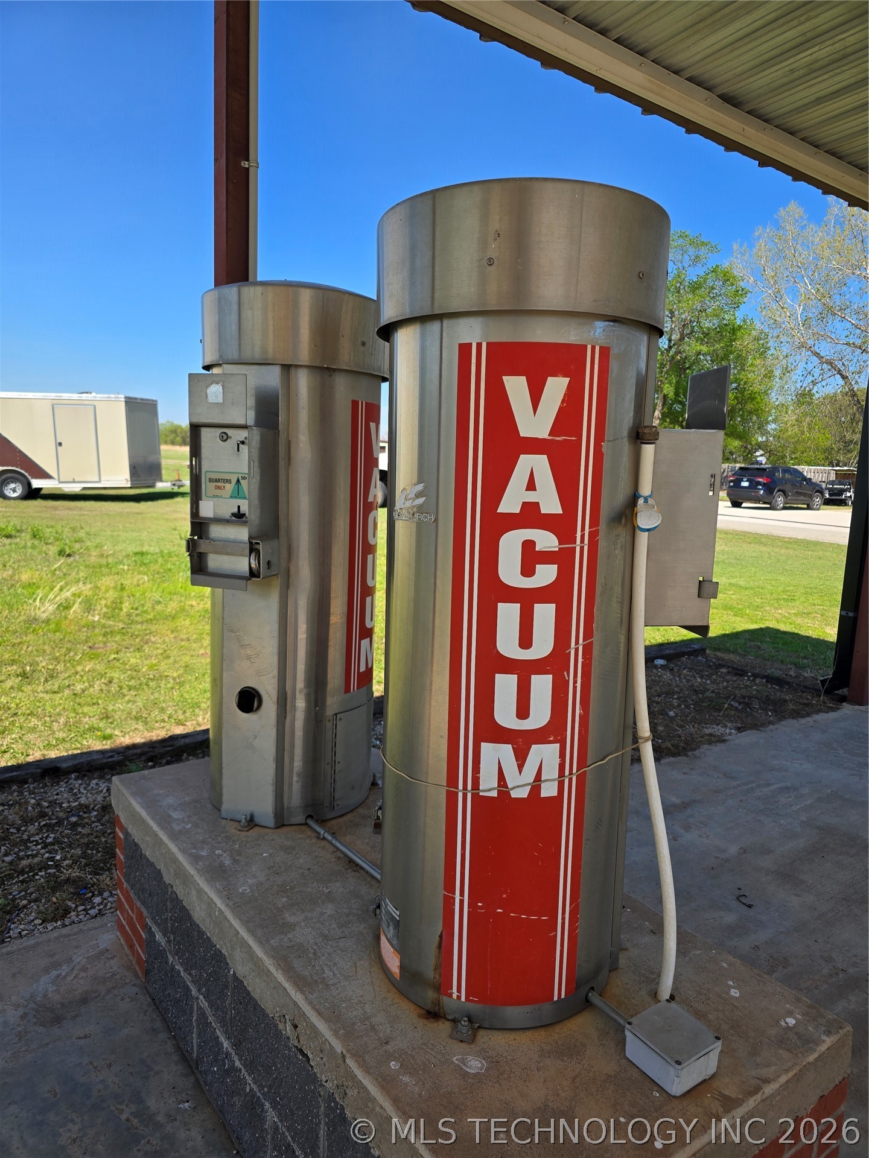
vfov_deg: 73.9
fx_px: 770
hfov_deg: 58.9
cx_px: 434
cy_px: 579
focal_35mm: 23
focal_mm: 6.3
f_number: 1.7
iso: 12
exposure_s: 1/494
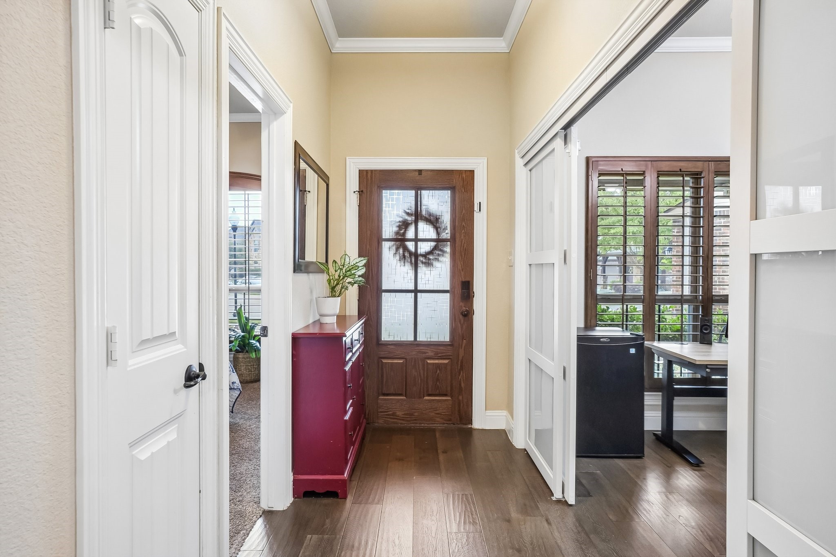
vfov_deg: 59.5
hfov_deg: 81.2
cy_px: 278
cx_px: 418
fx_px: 488
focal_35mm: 21
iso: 400
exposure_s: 1/15
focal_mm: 14
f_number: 8
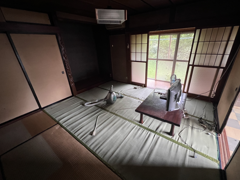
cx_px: 126
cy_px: 89
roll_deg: +2.6
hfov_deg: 102.0
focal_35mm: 14
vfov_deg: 85.7
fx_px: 97
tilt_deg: -23.5
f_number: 1.8
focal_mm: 1.57
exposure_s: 1/60
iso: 500
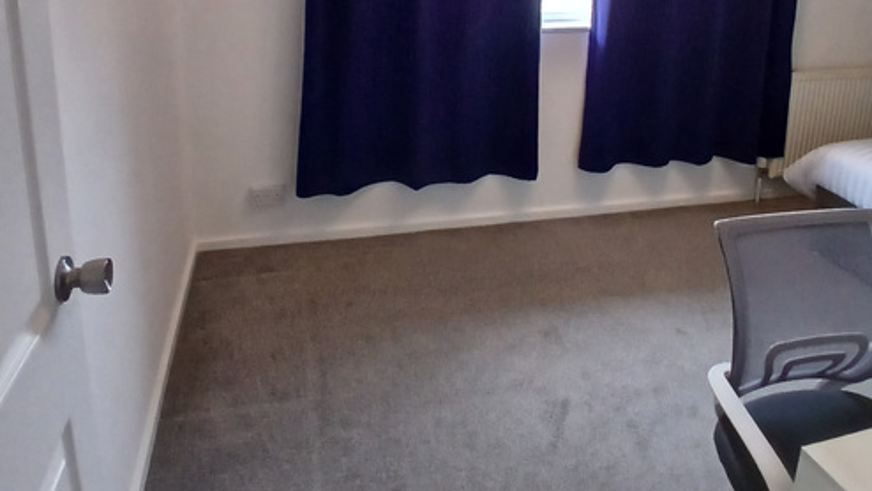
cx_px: 417
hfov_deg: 69.8
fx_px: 624
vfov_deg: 39.9
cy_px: 55
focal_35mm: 27
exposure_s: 1/33.3
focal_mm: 1.4
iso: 200
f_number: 2.2
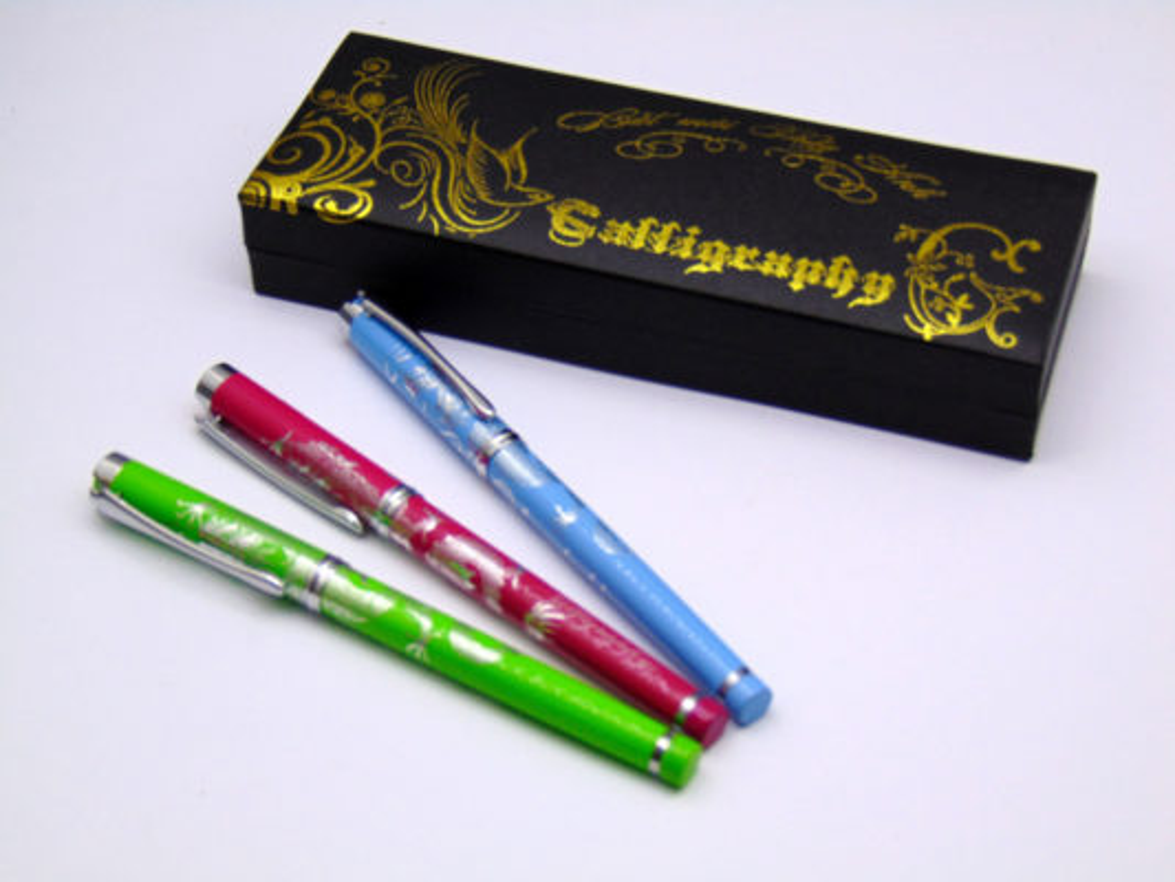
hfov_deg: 27.4
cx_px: 588
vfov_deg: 20.7
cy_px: 441
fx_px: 2411
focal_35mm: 71
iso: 80
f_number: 3.7
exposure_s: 1/50
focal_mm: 12.8
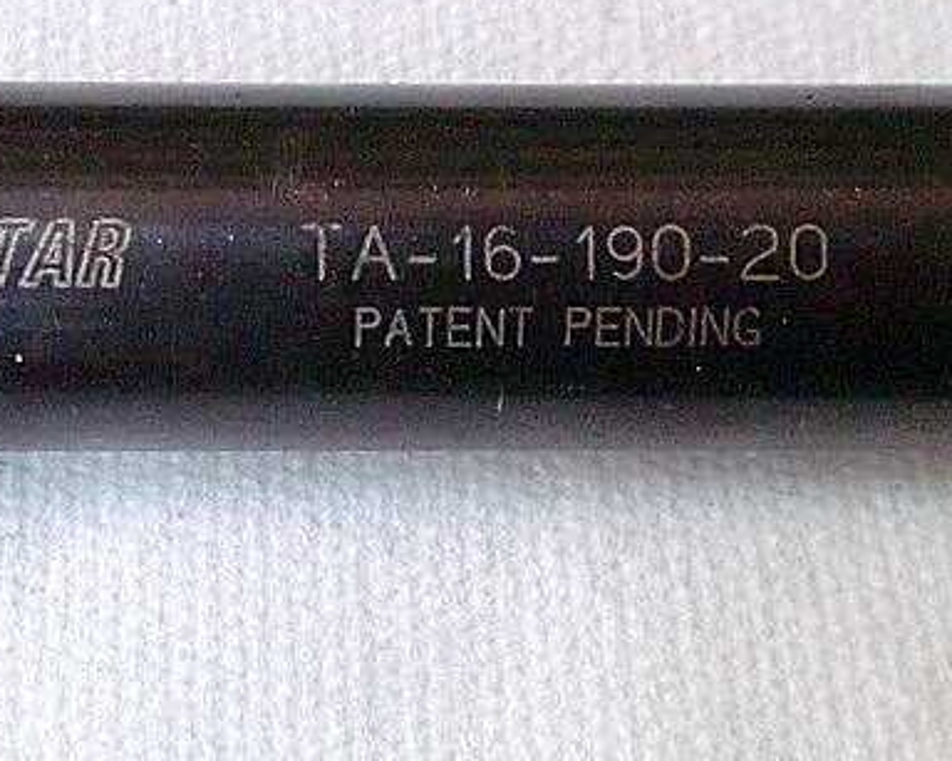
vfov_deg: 26.6
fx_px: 1606
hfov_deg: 33.0
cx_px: 399
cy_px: 285
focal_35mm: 57
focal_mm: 6.3
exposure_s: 1/60
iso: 1250
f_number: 3.1
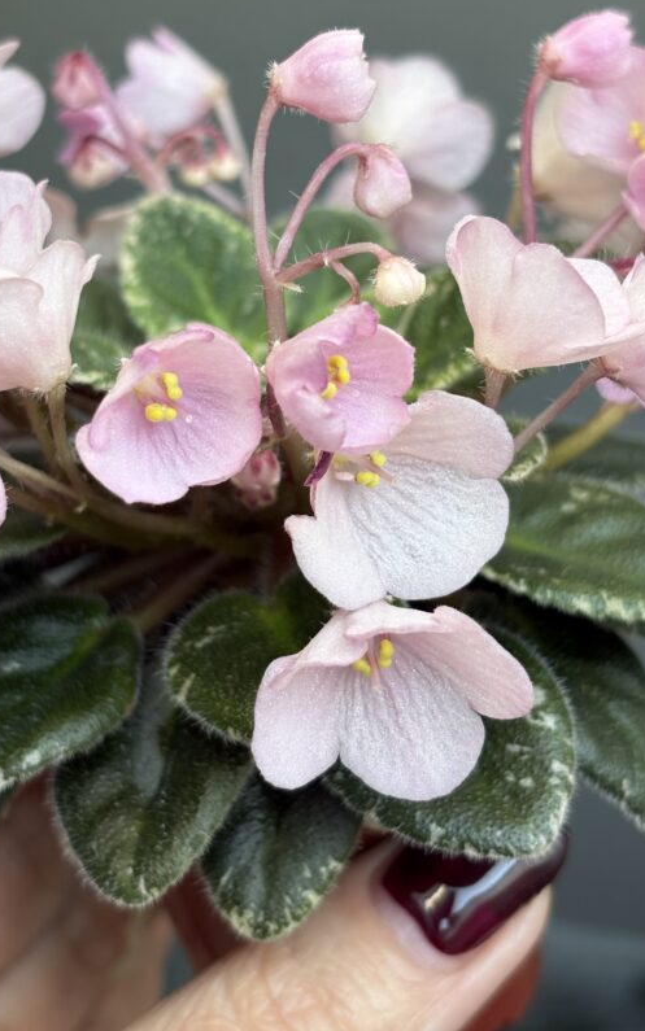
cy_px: 388
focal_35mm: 71
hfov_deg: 18.3
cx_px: 276
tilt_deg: -51.9
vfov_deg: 28.9
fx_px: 1997
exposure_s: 1/121
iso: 32
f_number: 1.6
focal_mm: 5.96
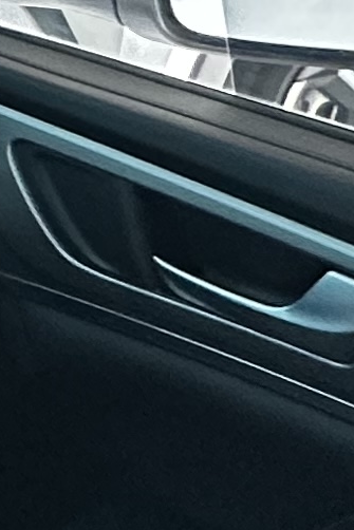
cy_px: -228
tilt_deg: -8.3
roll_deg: -0.5
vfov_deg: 16.2
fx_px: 1724
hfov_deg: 7.1
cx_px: -1233
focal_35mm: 117
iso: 200
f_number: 2.2
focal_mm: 2.22
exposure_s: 1/61
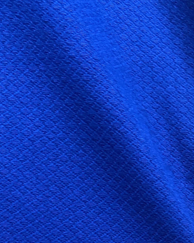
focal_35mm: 62
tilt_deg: +4.8
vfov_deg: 26.9
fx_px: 445
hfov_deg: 24.1
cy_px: 294
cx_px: 162
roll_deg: -1.8
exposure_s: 1/50
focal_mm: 4.25
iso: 500
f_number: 1.8
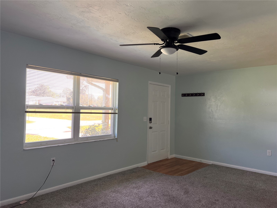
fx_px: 208
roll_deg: -1.1
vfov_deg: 53.1
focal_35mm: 26
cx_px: 138
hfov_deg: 67.3
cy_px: 104
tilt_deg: +0.9
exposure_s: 1/121
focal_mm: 5.7
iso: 100
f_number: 1.5
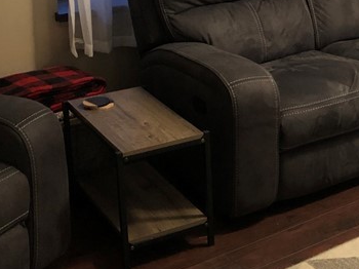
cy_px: -13
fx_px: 850
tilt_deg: -12.9
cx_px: 388
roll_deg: -1.0
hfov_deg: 22.6
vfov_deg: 17.5
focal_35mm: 82
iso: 100
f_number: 1.8
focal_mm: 4
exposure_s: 1/4
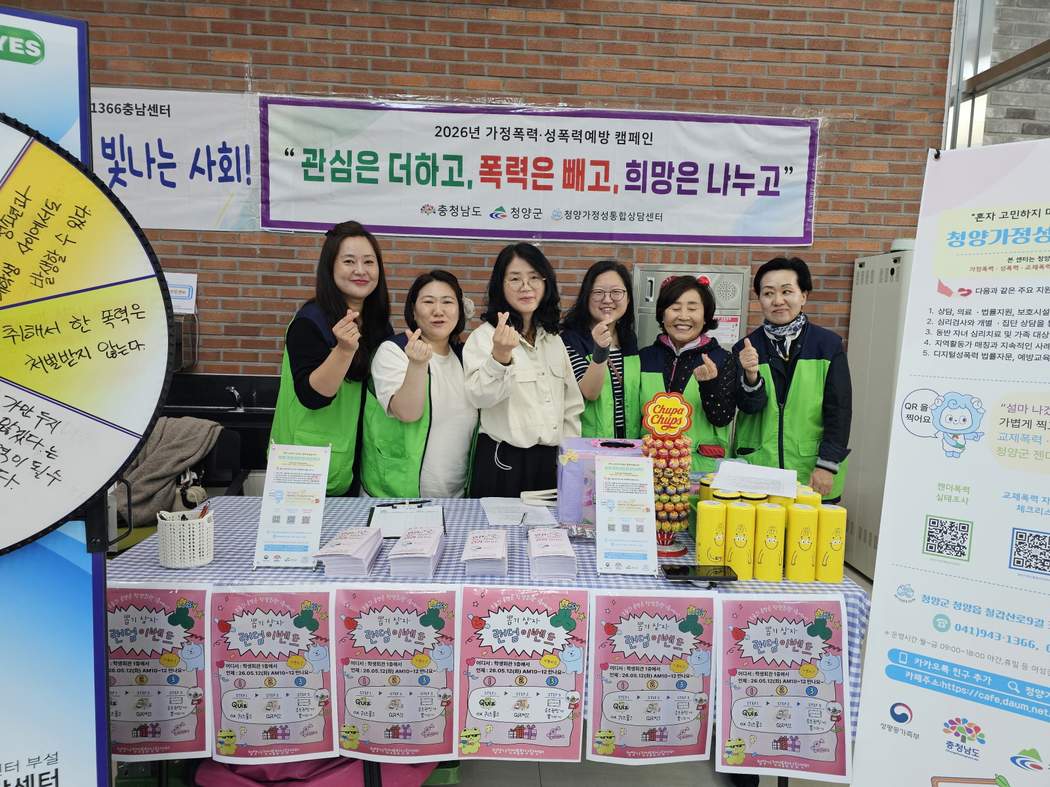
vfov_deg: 58.9
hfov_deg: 73.9
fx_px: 698
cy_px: 394
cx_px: 525
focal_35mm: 23
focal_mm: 6.3
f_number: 1.7
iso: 320
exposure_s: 1/120
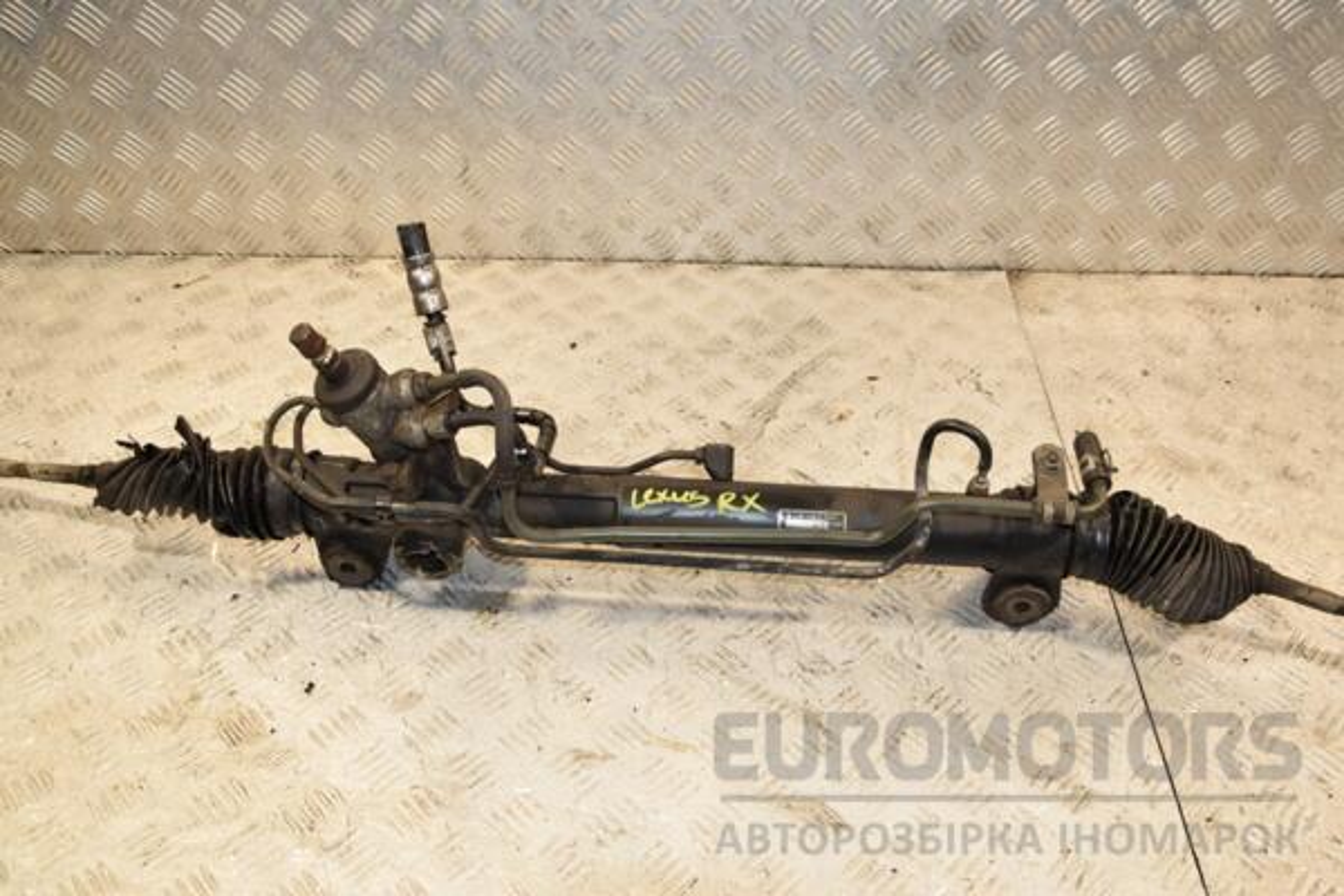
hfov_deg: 59.5
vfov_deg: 41.7
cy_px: 448
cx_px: 672
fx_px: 1176
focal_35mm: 32
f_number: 8
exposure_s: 1/200
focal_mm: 21
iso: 800
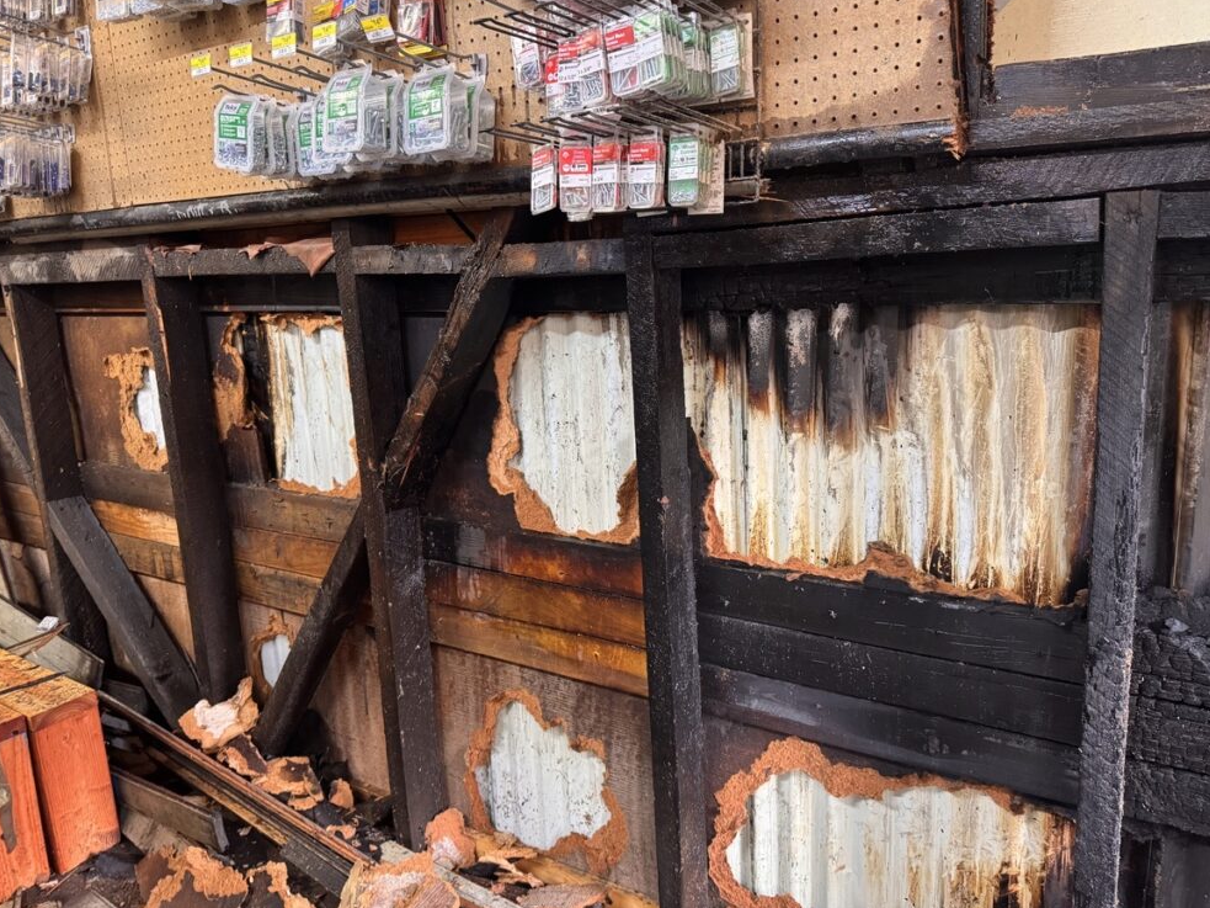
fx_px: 874
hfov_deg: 69.4
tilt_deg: -10.7
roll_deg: +2.4
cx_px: 622
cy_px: 439
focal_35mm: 25
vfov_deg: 54.9
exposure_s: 1/60
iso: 500
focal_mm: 6.76
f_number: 1.78
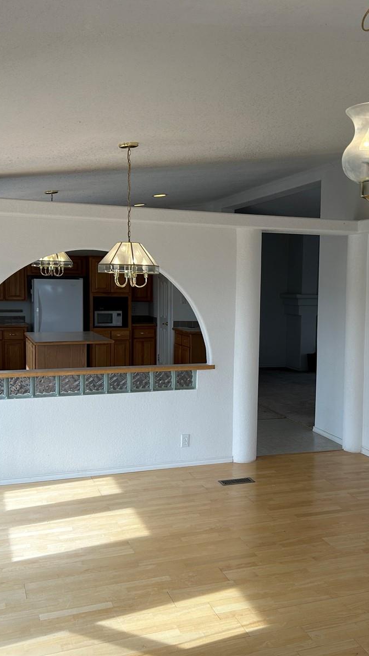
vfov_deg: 52.8
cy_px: 327
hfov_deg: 30.8
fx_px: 661
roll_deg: -1.0
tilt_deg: -4.9
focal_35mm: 38
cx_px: 267
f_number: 1.5
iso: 50
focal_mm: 5.7
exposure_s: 1/411
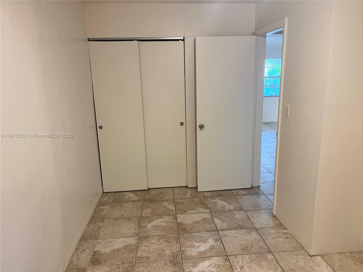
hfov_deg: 67.3
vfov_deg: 53.1
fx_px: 273
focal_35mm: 26
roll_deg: +2.1
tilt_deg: -11.7
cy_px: 136
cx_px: 182
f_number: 1.6
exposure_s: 1/60
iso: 80
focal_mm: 5.1
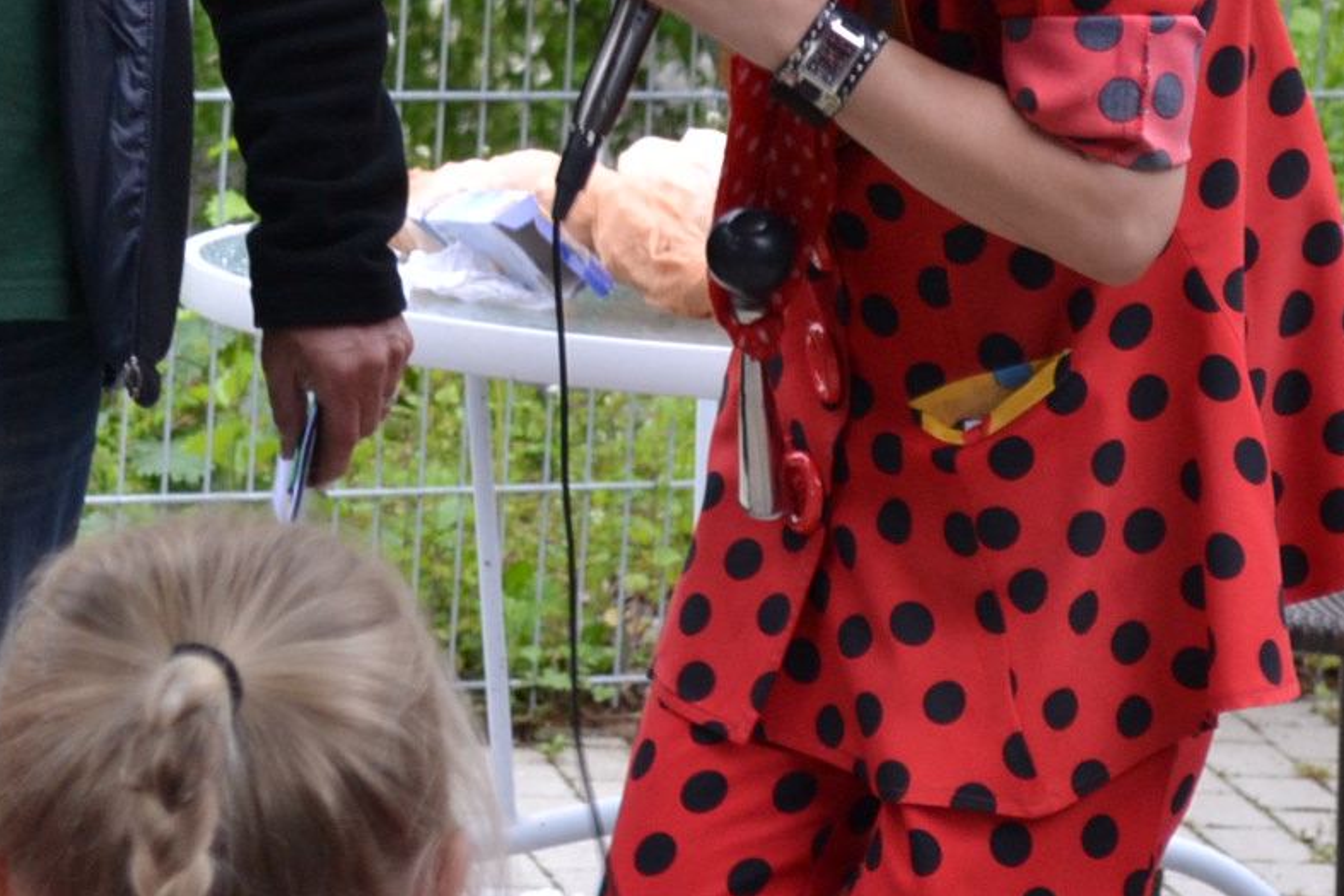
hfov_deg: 8.5
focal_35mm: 241
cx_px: 126
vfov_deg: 5.7
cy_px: -329
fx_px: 9016
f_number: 5.6
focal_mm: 55
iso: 360
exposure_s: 1/125
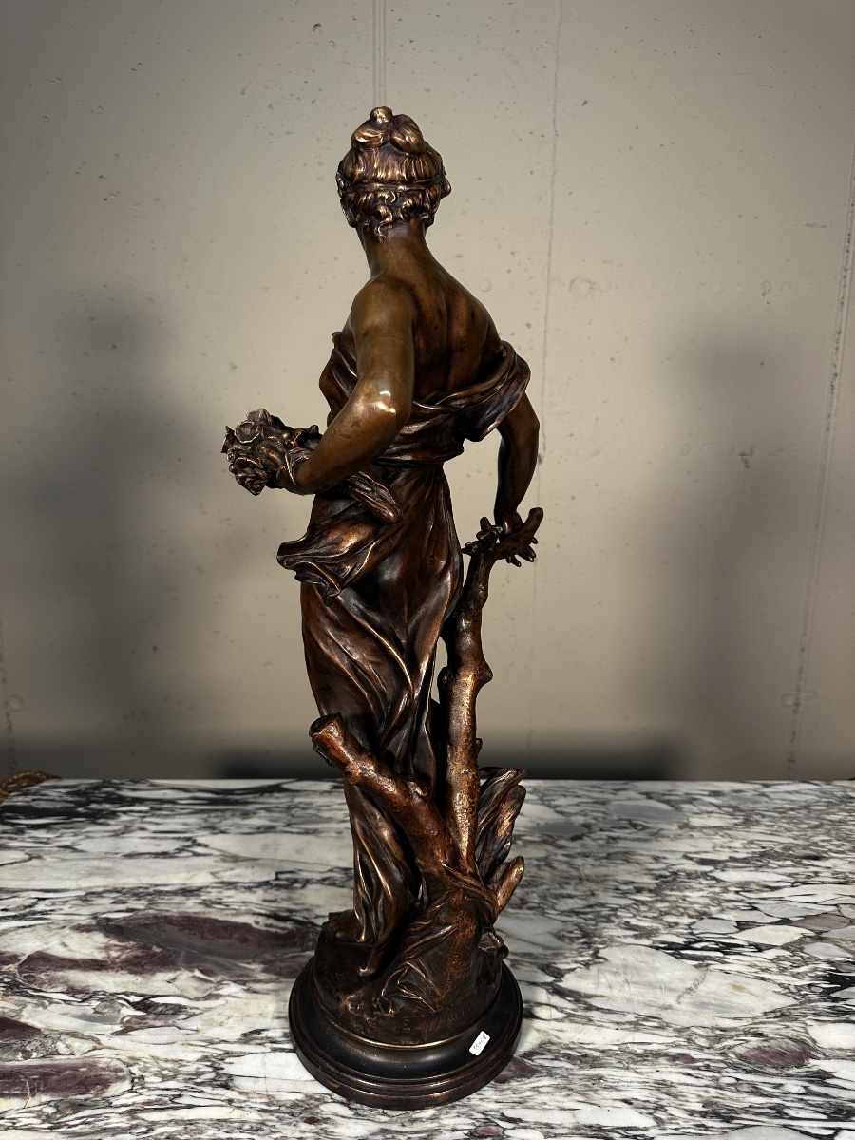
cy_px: 570
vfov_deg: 71.6
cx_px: 428
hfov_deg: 56.8
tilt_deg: -11.8
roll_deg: -0.6
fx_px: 790
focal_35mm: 24
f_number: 1.78
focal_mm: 6.86
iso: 160
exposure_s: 1/100
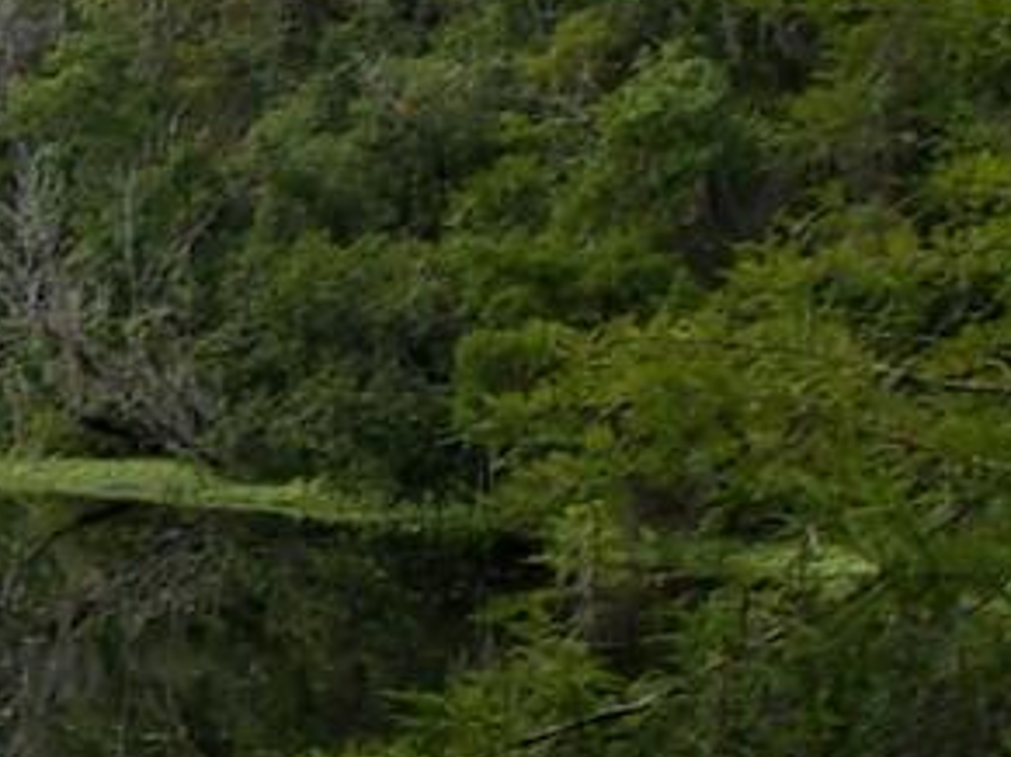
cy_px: 198
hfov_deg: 12.3
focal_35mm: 154
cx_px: -472
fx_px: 4496
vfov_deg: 9.6
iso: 80
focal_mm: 5.1
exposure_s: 1/45
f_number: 10.8
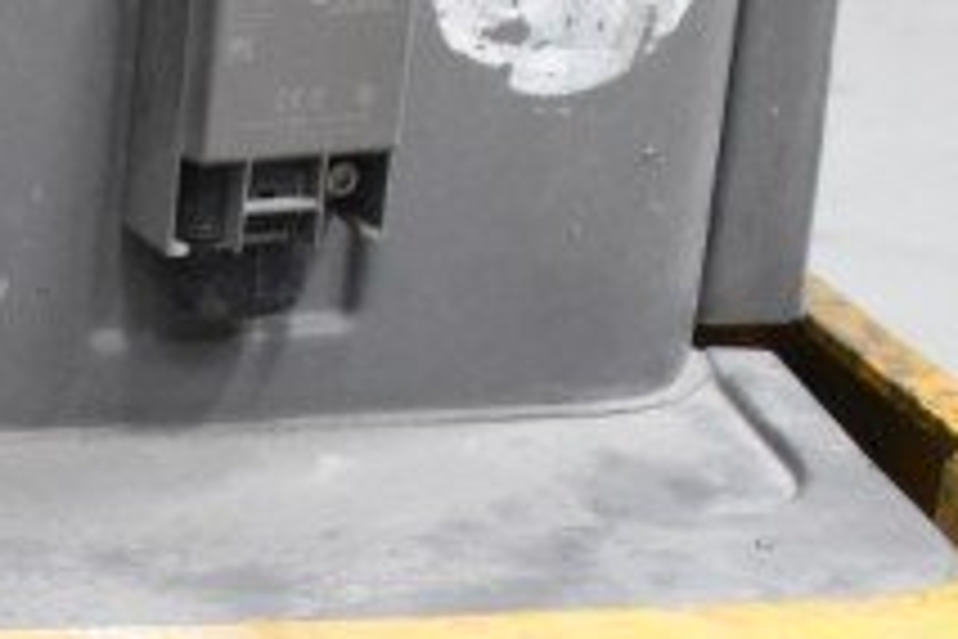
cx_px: -769
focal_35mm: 203
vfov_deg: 6.3
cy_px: 1728
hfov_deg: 9.6
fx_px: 5402
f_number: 5.6
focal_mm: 24
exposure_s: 1/25
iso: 1600
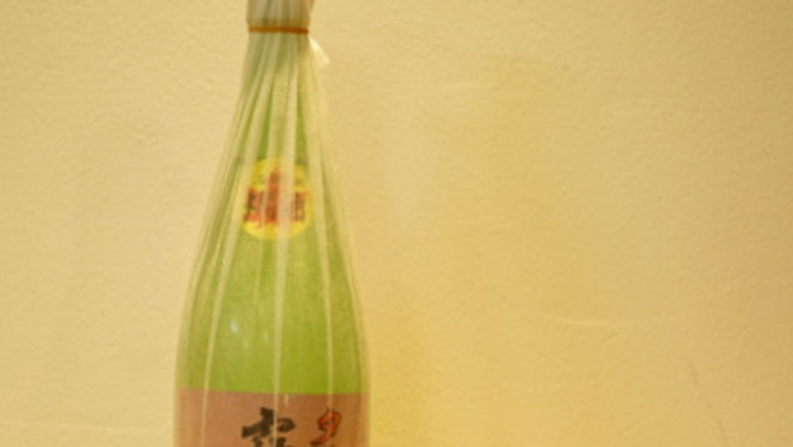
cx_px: 276
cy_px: 334
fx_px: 1683
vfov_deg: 15.1
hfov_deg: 26.4
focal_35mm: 80
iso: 400
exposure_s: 1/160
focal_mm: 50
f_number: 1.8
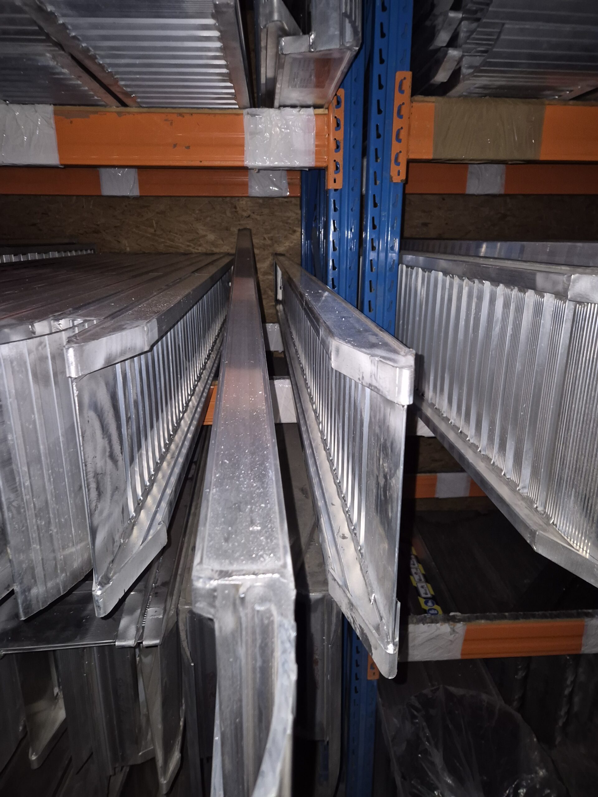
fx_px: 530
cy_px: 398
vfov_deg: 73.9
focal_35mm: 23
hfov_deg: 58.9
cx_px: 299
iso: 500
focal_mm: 5.4
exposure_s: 1/8
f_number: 1.8
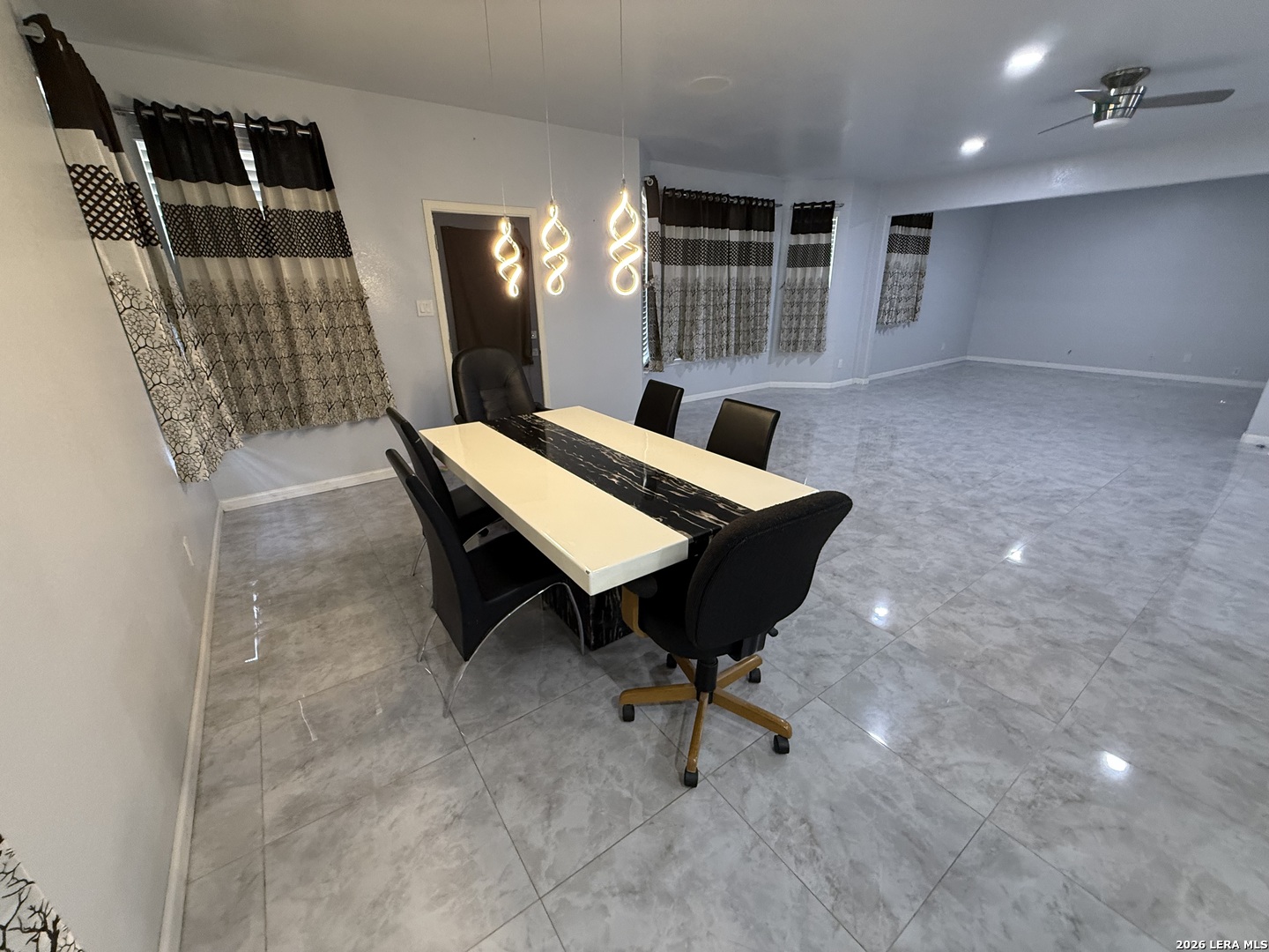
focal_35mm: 14
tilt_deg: -20.2
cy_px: 476
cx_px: 634
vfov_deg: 85.7
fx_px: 513
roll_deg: +1.0
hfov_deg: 102.1
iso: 320
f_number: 2.2
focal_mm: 2.22
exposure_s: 1/60
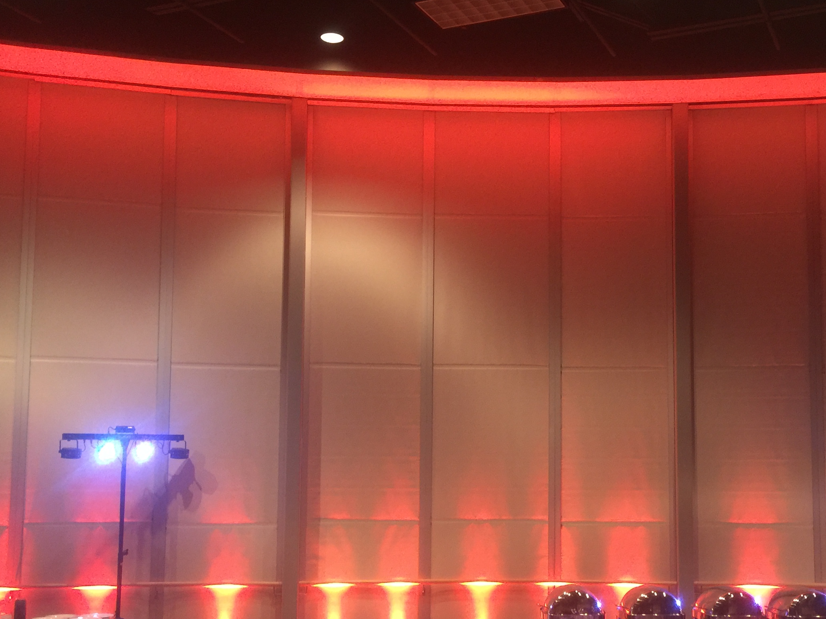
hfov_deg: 41.1
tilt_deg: +5.7
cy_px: 411
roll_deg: -1.3
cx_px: 494
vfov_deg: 31.3
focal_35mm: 46
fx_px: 1098
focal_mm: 4.15
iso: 100
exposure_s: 1/15
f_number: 2.2
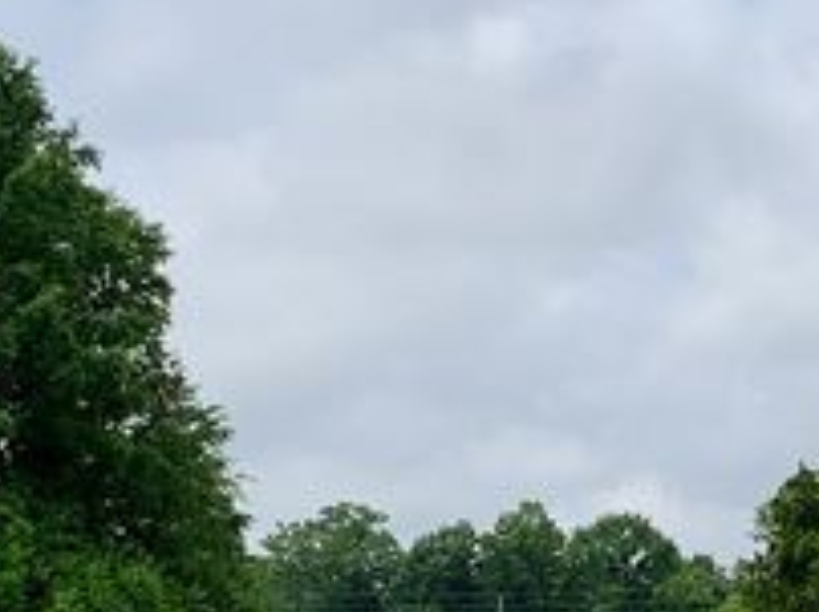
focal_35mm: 132
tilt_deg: -2.9
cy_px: 839
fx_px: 3119
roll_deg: -1.2
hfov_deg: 14.9
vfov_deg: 10.9
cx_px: 657
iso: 25
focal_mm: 4.25
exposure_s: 1/2833
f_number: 1.8
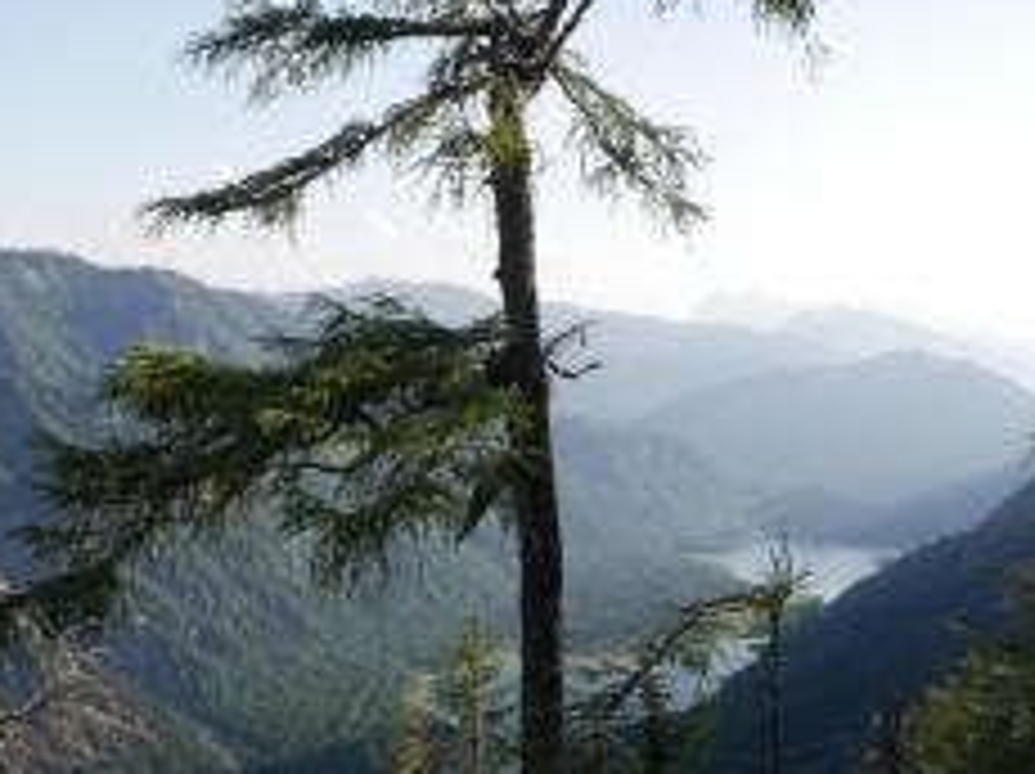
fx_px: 1404
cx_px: 554
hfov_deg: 40.5
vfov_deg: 30.4
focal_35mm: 47
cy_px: 558
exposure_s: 1/1000
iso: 200
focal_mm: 15
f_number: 3.7
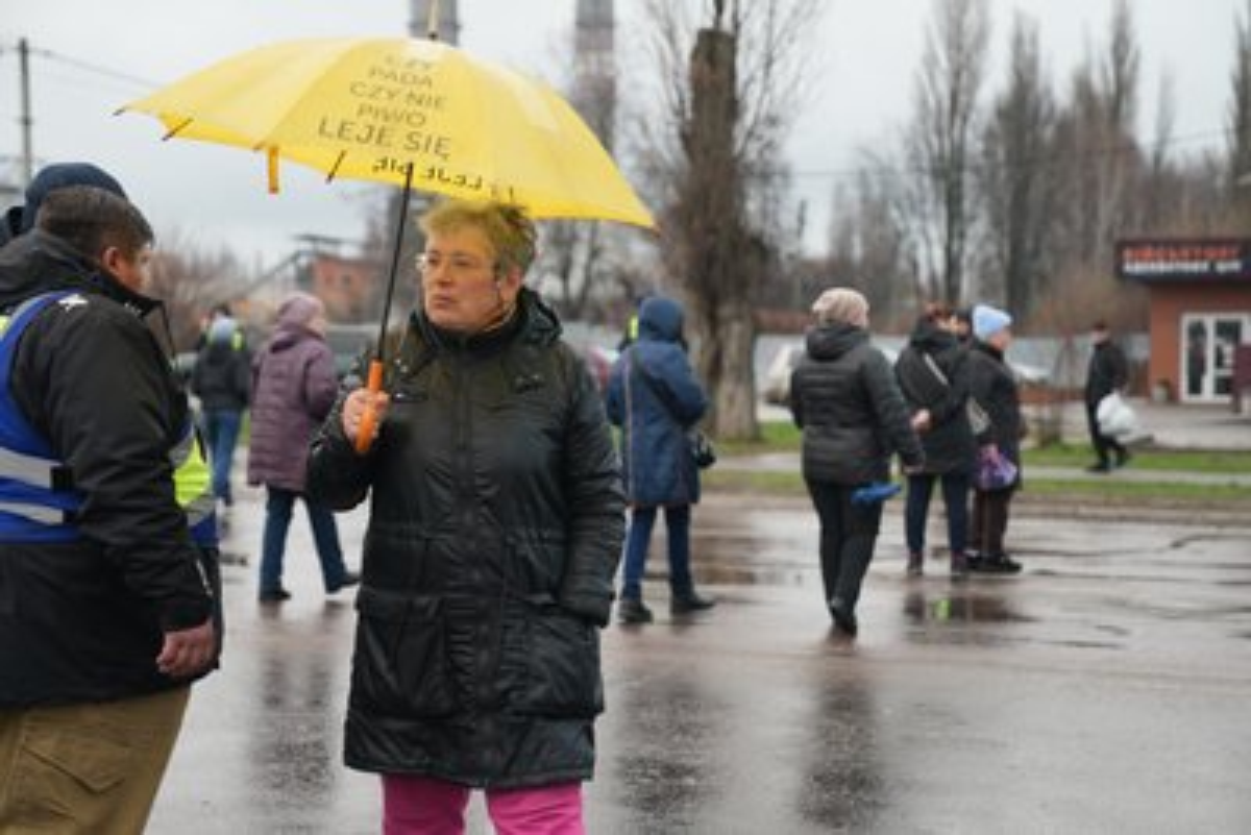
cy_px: 418
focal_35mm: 70
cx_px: 626
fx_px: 2433
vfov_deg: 19.5
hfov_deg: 28.8
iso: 320
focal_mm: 70
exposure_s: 1/125
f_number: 2.8
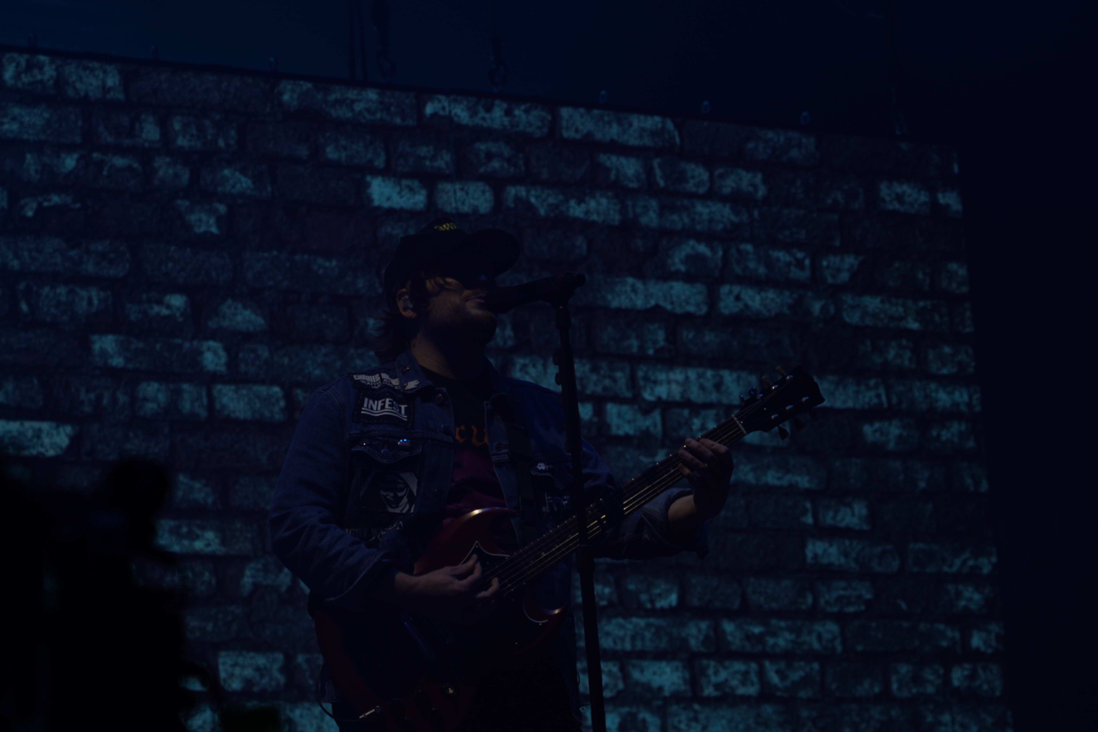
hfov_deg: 16.4
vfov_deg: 11.0
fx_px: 3812
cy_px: 344
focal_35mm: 125
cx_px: 647
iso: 100
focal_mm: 105
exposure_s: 1/200
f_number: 5
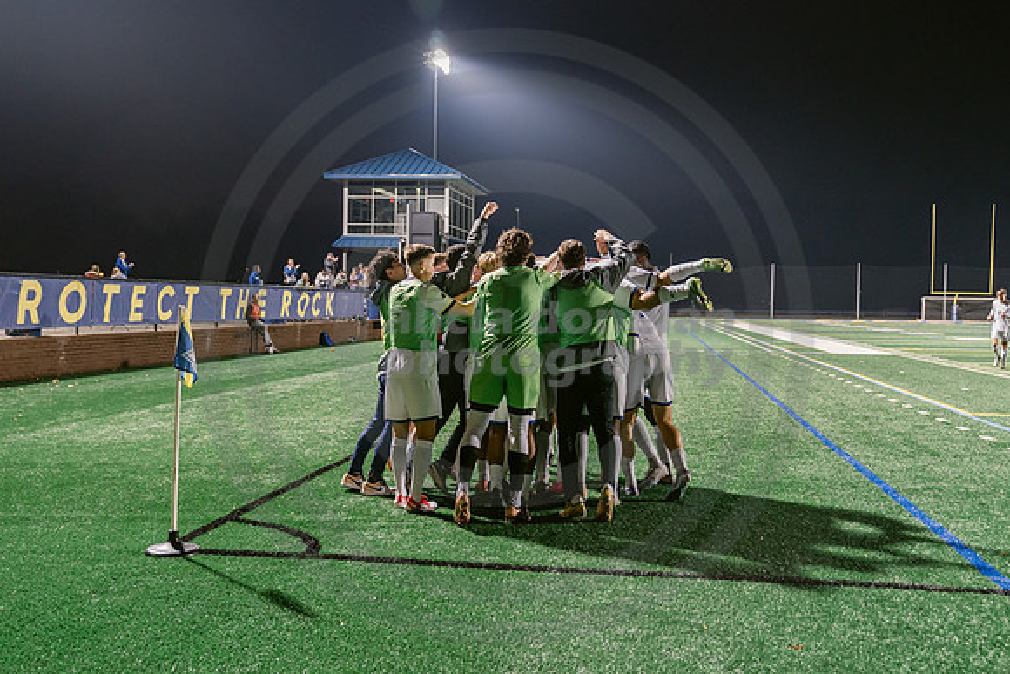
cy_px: 337
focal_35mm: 36
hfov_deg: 53.1
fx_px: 1010
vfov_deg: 36.9
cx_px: 505
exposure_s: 1/80
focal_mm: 36
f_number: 4
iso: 2500
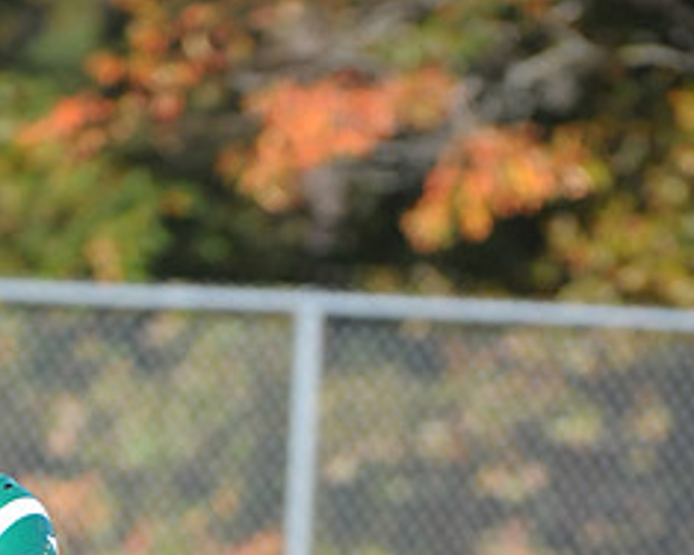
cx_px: 495
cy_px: 853
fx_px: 21341
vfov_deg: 1.5
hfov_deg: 1.9
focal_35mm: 1039
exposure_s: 1/5000
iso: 1000
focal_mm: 300
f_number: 4
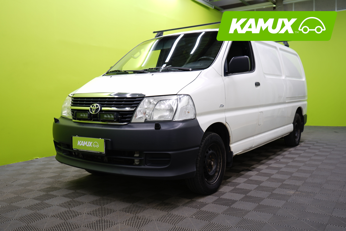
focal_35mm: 32
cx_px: 173
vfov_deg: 41.1
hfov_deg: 58.7
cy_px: 116
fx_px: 308
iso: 50
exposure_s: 1/10
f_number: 4
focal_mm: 32
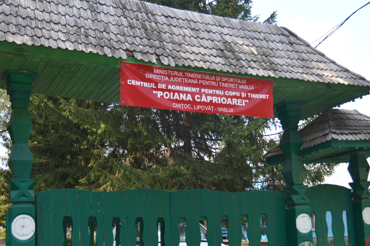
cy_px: 165
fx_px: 534
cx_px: 188
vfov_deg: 25.8
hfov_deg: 38.2
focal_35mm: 52
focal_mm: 24
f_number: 4
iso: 100
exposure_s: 1/160
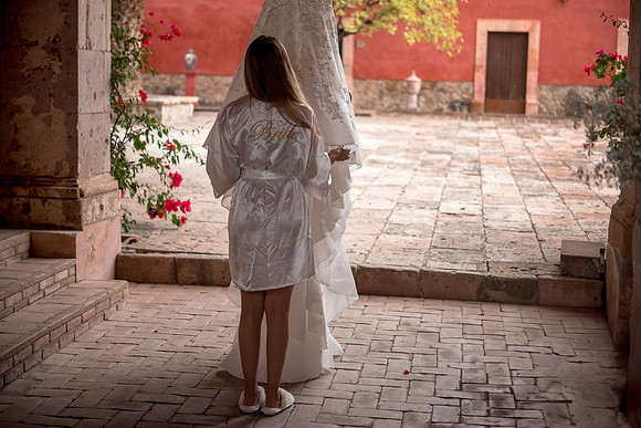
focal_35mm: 60
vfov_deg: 22.6
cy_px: 214
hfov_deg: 33.4
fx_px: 1069
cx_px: 320
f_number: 3.2
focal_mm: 60
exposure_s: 1/125
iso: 200
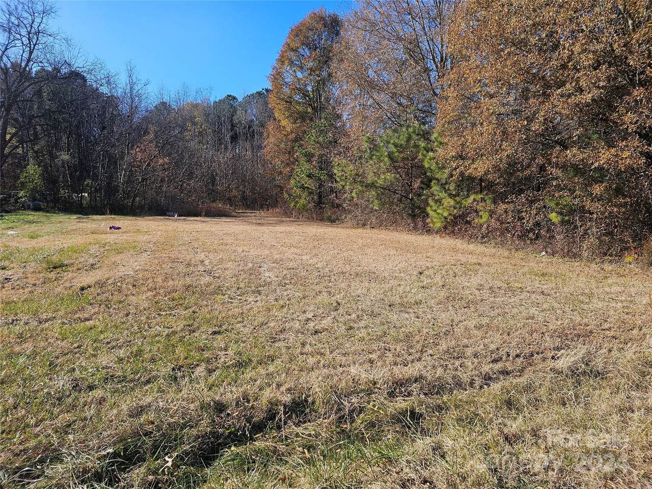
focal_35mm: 23
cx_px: 326
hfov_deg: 73.9
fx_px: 433
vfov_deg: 58.9
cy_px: 244
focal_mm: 6.3
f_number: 1.7
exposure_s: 1/437
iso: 10
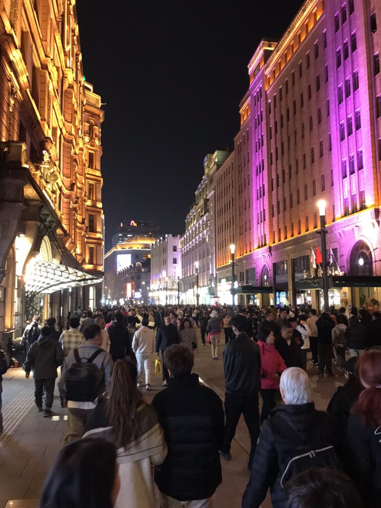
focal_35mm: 28
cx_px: 190
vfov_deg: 63.4
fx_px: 411
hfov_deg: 49.7
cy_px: 254
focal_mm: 3.99
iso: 100
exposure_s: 1/14
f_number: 1.8
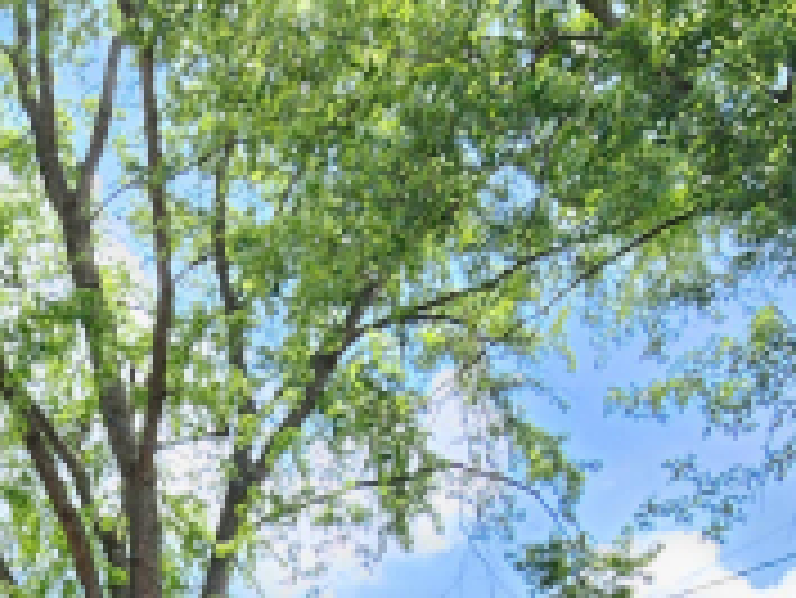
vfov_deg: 22.4
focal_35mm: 49
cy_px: 971
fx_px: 1128
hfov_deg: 37.7
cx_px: 178
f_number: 2.2
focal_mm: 2.2
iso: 50
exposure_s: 1/205
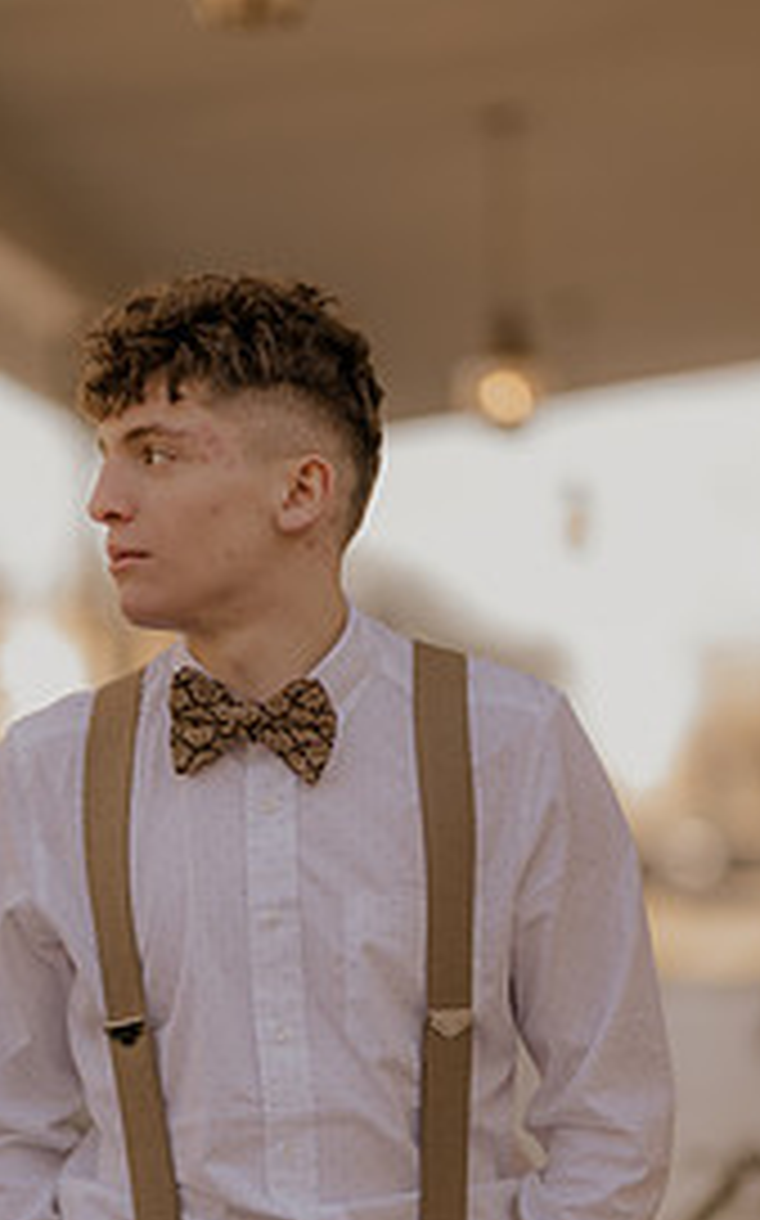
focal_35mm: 144
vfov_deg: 14.5
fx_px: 4780
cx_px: 238
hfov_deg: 9.1
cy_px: 936
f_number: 1.4
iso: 200
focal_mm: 85
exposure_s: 1/1250
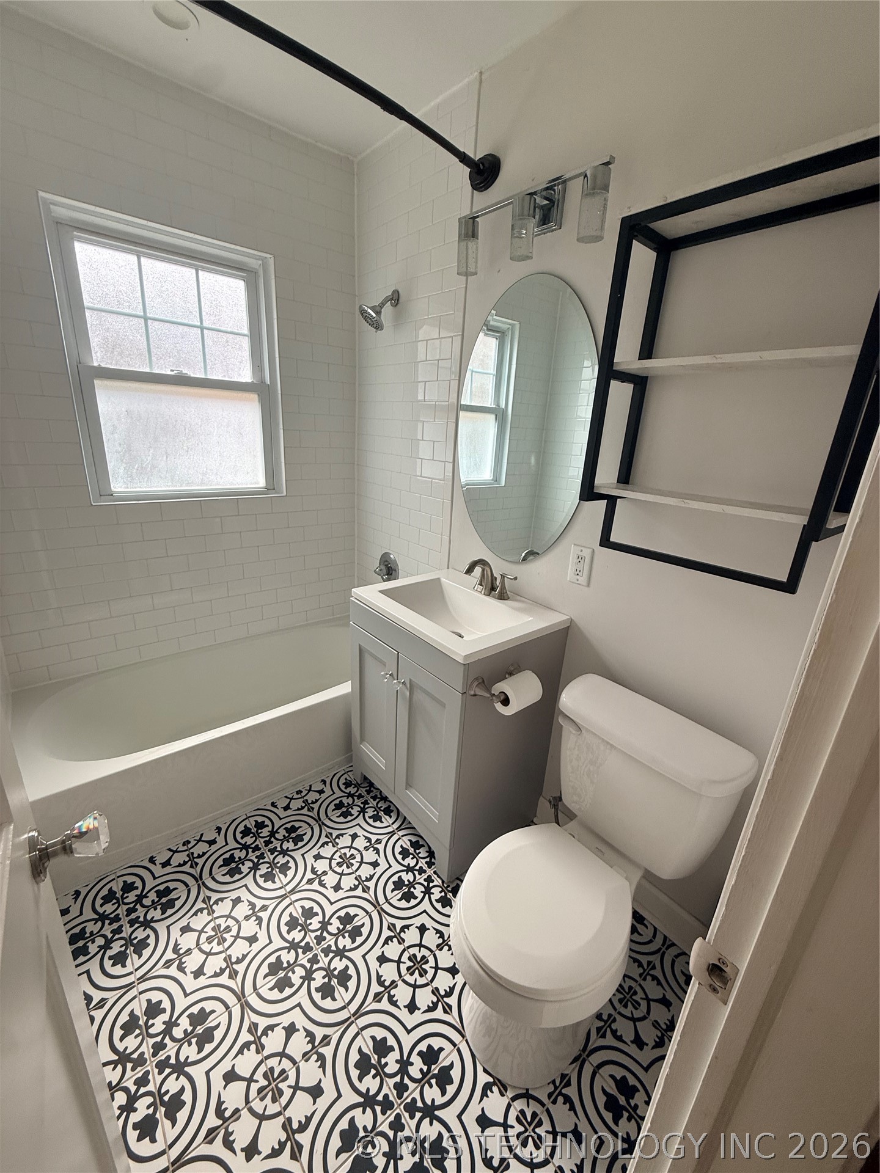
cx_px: 440
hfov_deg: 85.7
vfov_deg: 102.1
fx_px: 475
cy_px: 586
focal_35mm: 14
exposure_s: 1/120
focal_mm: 2.22
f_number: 2.2
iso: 80
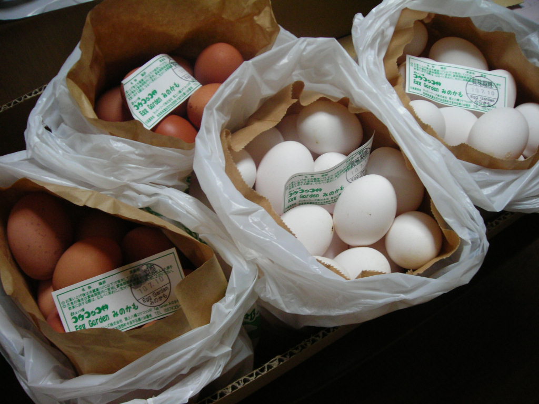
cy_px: 202
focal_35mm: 38
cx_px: 270
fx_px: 592
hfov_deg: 49.0
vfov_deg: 37.7
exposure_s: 1/30
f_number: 3.2
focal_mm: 6.3
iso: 161
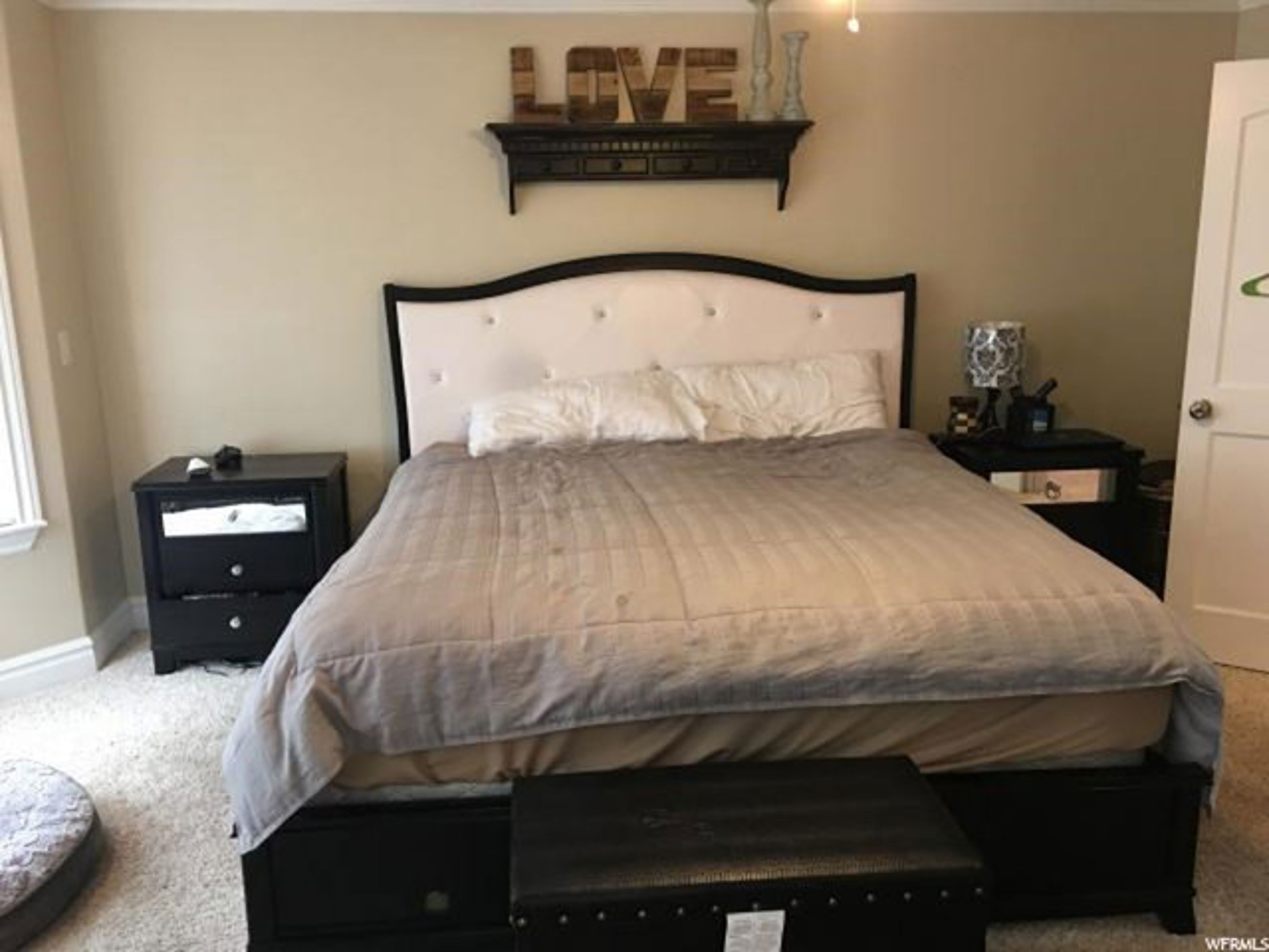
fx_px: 1063
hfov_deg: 61.7
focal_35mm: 29
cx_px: 634
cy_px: 476
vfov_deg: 48.2
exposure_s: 1/15
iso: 50
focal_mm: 4.15
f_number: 2.2
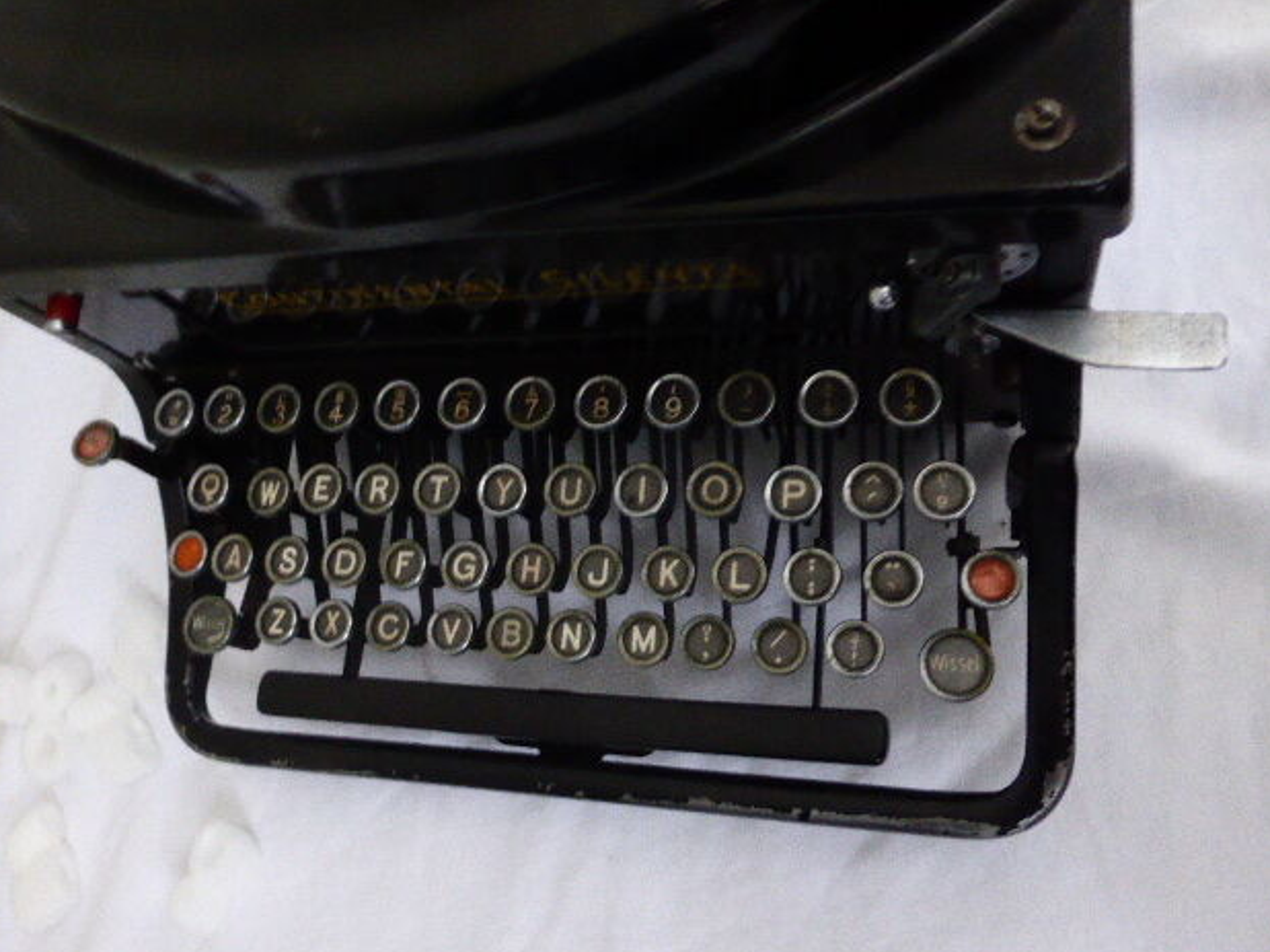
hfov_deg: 61.7
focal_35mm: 29
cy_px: 489
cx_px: 639
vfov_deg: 48.2
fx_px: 1064
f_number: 3.4
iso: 800
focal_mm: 4.8
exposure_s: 1/10
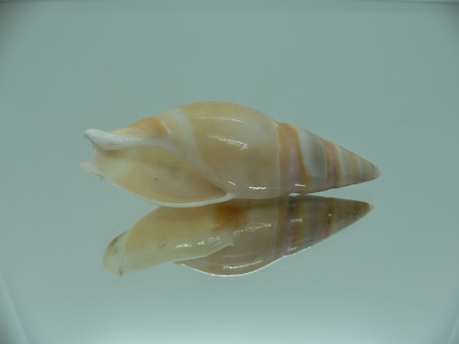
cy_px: 172
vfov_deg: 40.7
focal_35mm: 35
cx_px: 230
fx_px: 464
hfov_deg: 52.6
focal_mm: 4.6
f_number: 2.8
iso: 80
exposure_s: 1/60
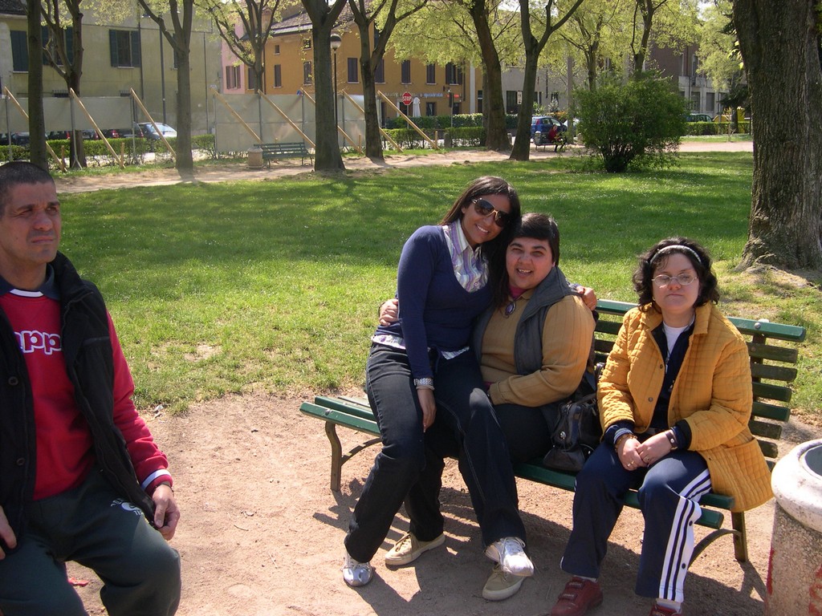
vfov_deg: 37.7
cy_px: 308
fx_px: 902
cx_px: 411
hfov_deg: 49.0
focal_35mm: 38
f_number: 2.8
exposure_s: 1/631
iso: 100
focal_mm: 8
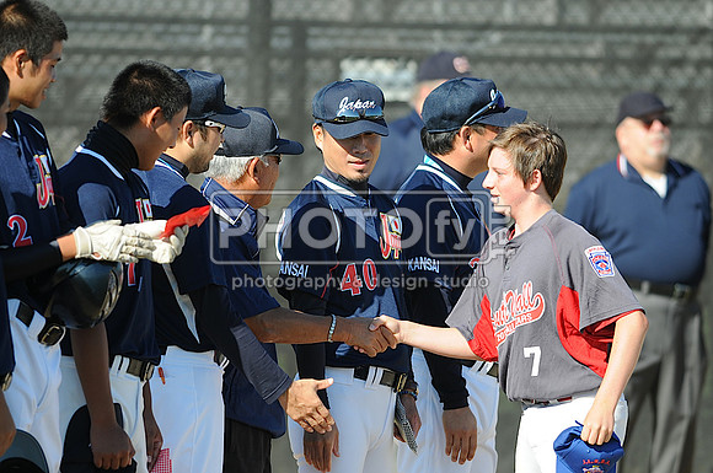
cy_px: 236
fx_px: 8900
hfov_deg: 4.6
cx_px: 356
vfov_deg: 3.0
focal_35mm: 450
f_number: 4
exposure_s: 1/1000
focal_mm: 300
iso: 200
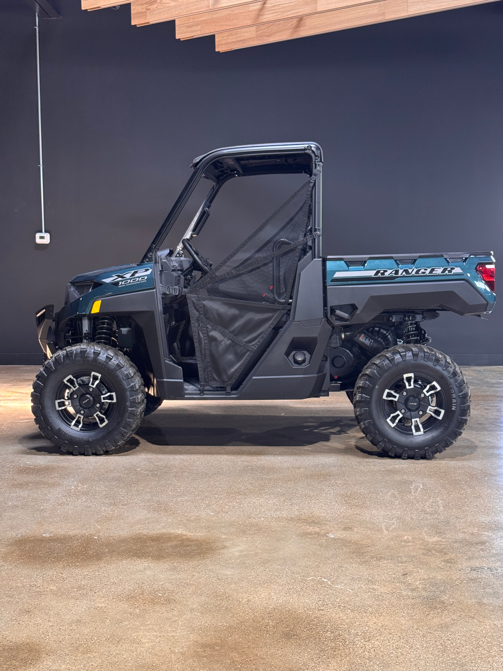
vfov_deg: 39.7
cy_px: 336
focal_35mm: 48
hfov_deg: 30.3
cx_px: 252
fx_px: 930
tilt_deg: -4.7
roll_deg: +0.4
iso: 200
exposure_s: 1/60
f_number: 1.78
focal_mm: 6.76
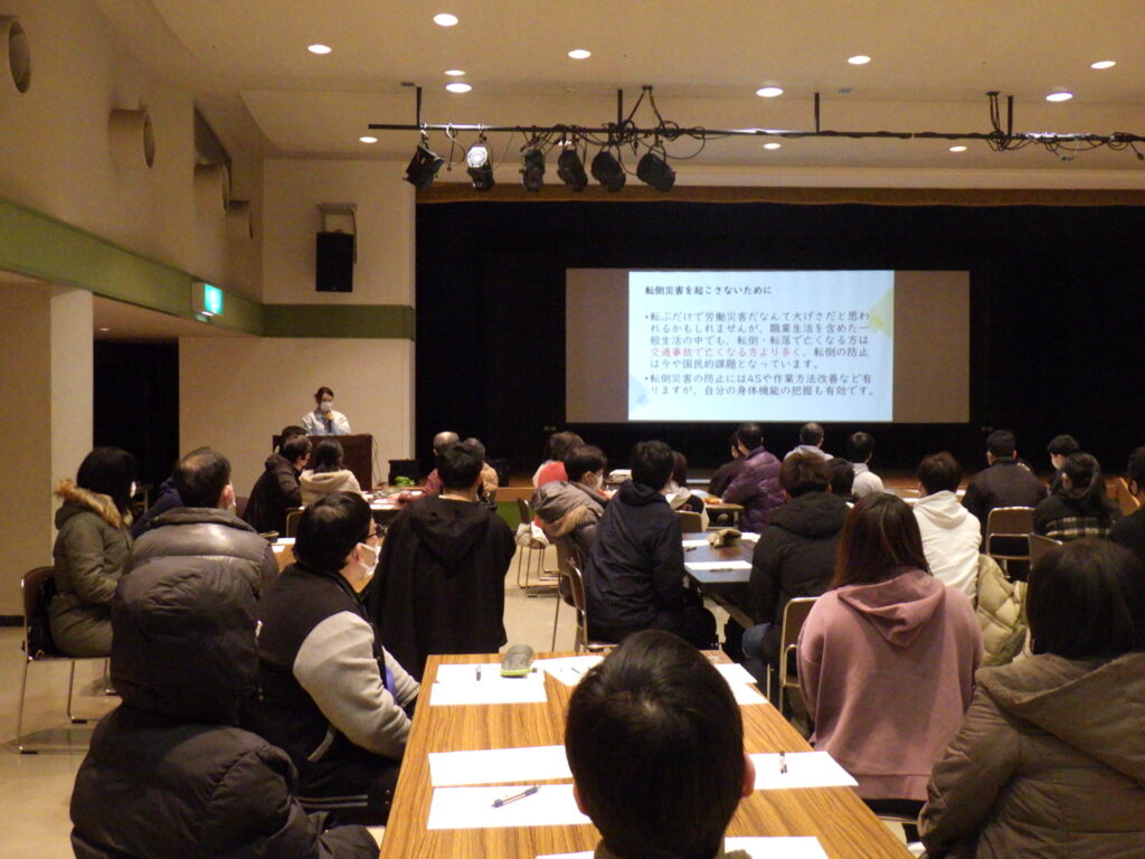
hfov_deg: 54.0
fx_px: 1125
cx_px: 572
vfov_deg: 41.8
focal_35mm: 34
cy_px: 430
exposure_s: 1/50
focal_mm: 6.1
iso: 1000
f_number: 3.8
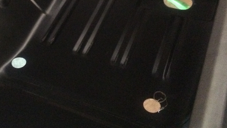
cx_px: 71
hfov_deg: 35.0
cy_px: 5
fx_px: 355
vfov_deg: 19.9
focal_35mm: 59
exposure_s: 1/15
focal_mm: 4.12
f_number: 2.2
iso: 1000
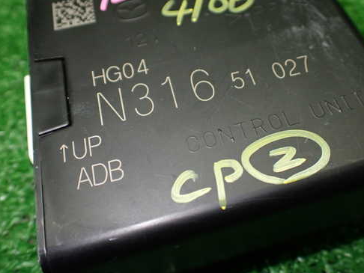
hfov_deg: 49.9
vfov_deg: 38.7
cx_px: 210
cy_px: 132
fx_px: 389
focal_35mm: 37
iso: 320
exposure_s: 1/125
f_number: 2.3
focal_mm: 5.4
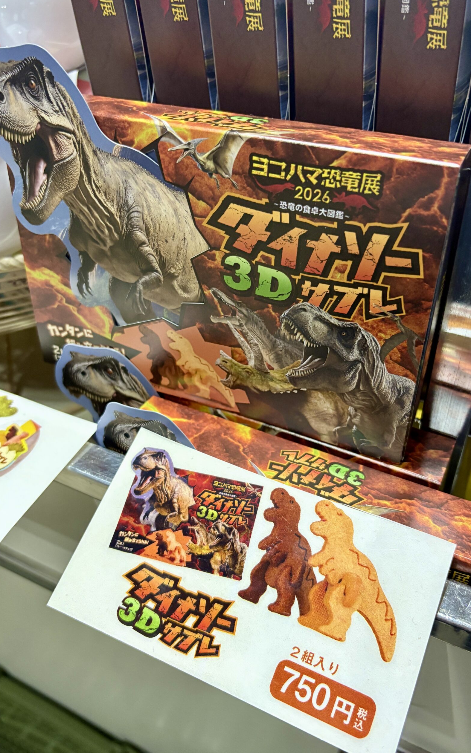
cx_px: 240
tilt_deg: -38.8
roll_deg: +1.9
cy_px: 375
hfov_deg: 44.5
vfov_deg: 66.5
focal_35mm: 28
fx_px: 575
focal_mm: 5.96
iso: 320
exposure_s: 1/50
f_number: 1.6
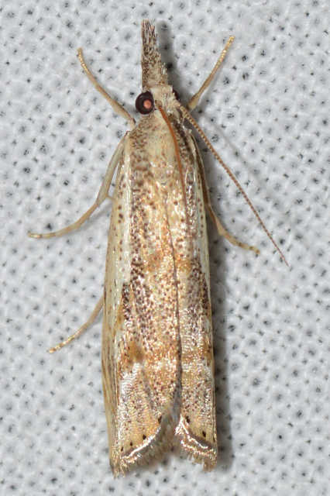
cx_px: 165
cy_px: 248
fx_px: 2065
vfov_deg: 13.7
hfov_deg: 9.1
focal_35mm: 150
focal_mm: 100
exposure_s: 1/200
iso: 100
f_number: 20
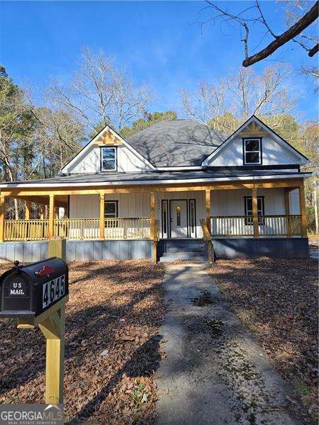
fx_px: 283
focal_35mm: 23
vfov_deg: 73.9
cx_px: 160
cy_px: 212
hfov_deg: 58.9
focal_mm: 5.4
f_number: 1.8
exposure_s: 1/986
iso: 25
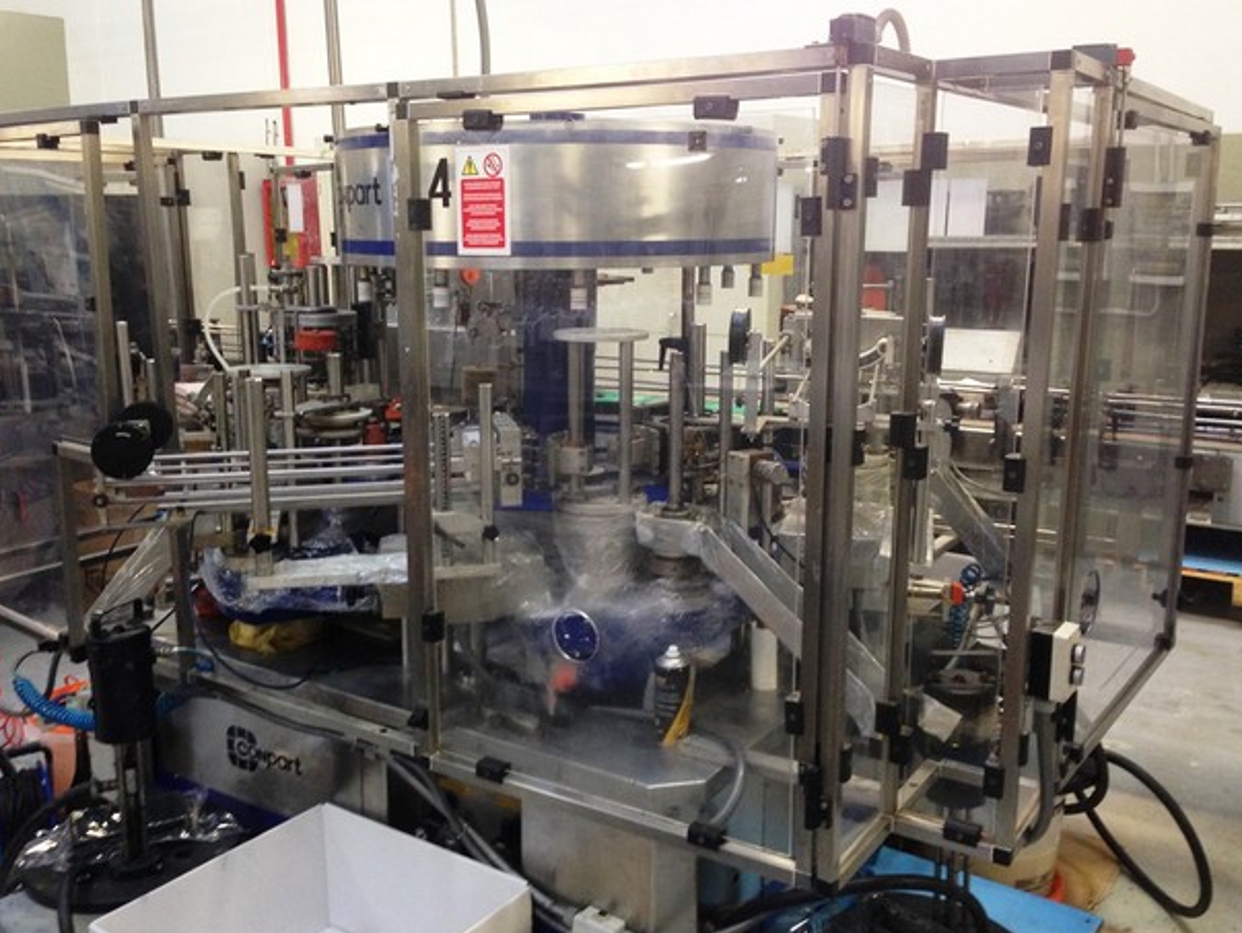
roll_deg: +0.6
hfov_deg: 52.6
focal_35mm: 35
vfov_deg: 40.7
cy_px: 478
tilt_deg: -12.4
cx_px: 608
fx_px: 1257
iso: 160
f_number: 2.4
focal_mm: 4.12
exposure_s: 1/20
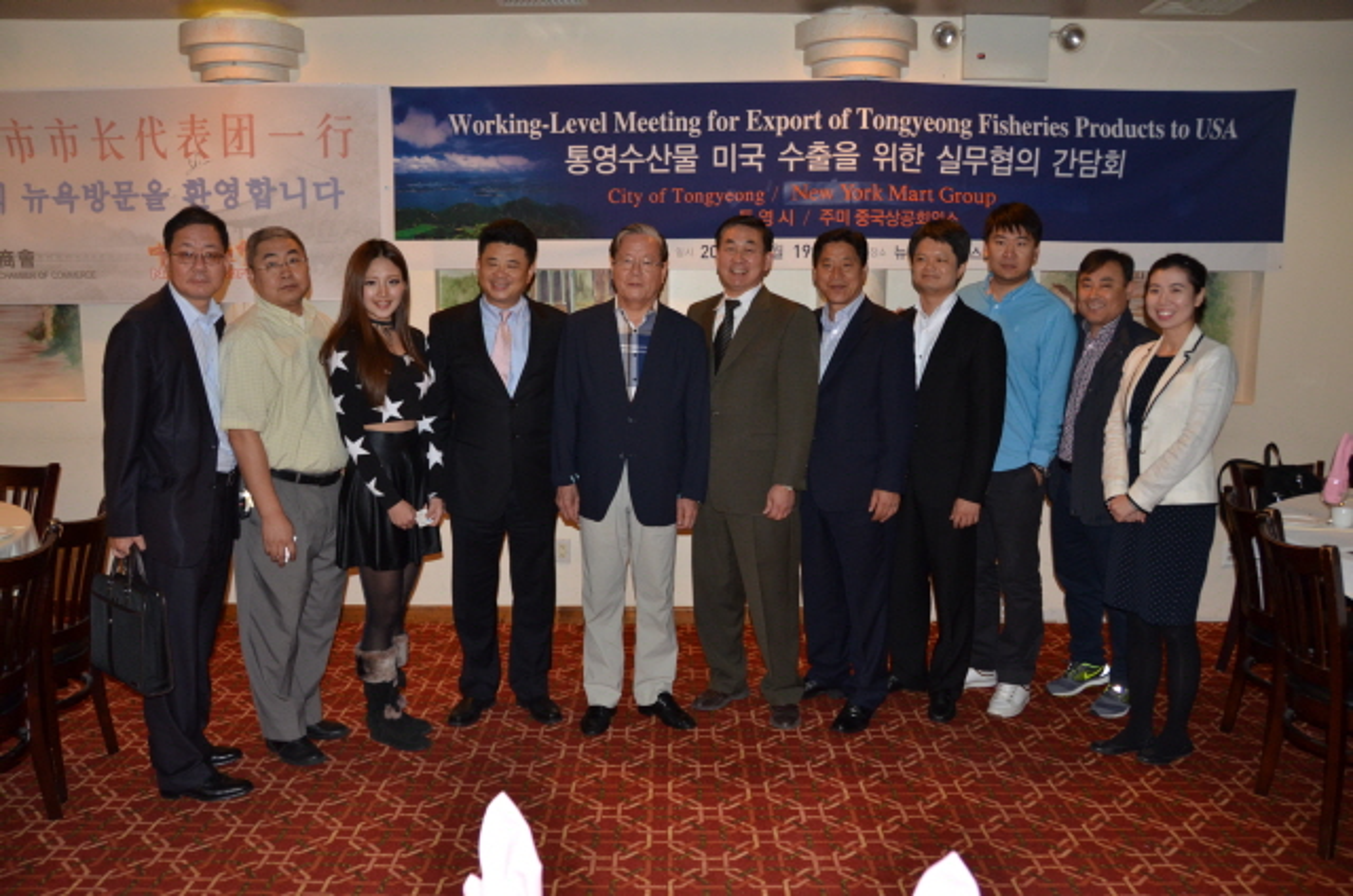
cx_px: 676
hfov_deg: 62.0
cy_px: 448
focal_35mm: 30
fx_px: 1125
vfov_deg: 43.4
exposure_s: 1/60
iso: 800
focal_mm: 20
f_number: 3.5
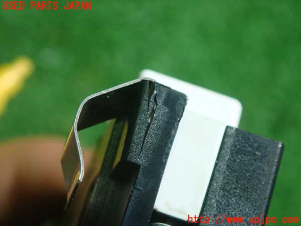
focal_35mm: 100
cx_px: 150
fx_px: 870
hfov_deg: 19.6
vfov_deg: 14.8
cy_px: 113
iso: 800
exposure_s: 1/80
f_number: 4.9
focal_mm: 18
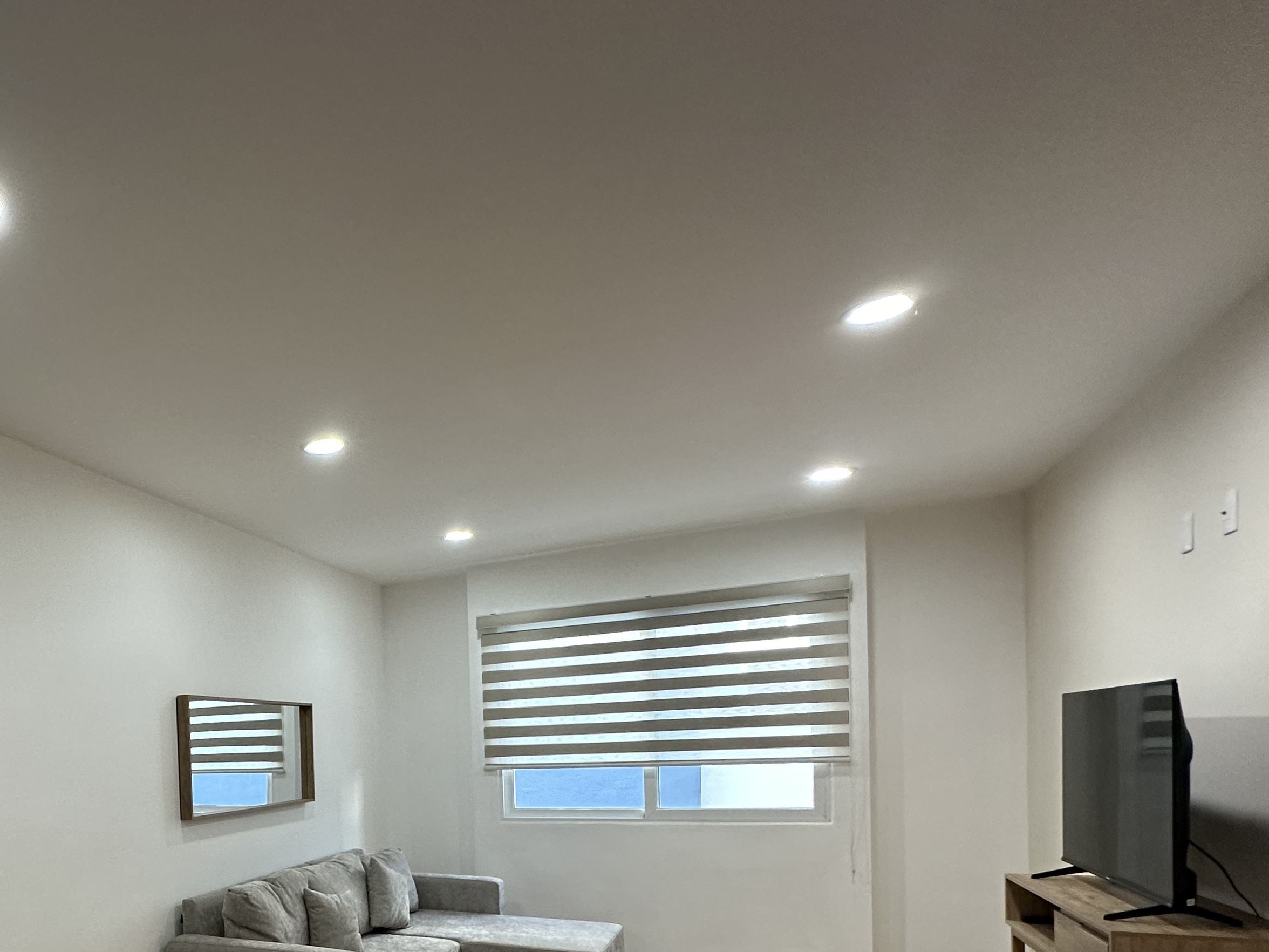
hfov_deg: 62.8
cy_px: 780
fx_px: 880
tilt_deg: -1.4
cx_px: 186
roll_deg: +2.3
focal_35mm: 24
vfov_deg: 52.6
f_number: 2.2
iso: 200
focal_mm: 2.22
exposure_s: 1/120
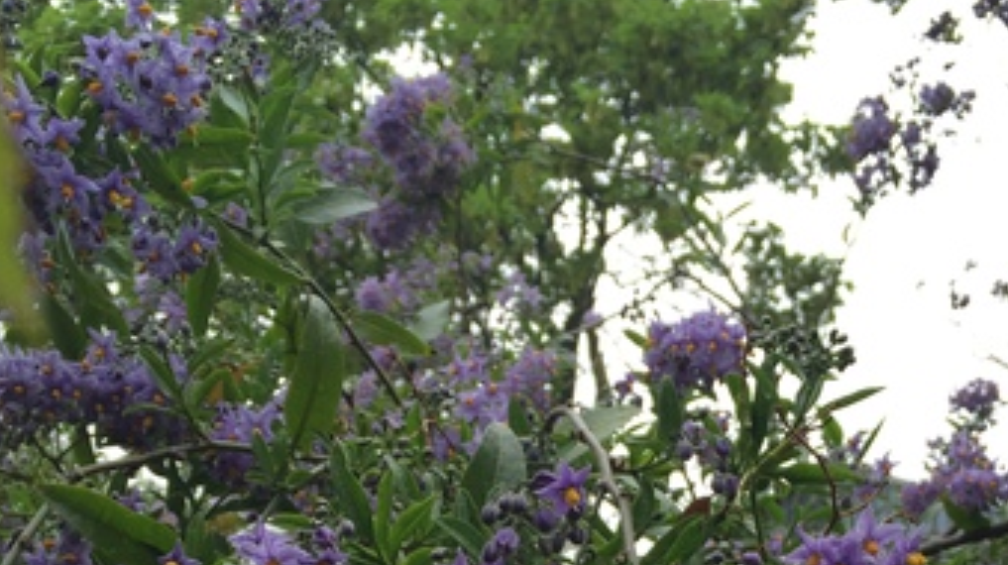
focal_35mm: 56
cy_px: 821
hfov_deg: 37.1
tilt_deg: +14.1
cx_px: 595
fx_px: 1495
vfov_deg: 19.1
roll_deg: +3.2
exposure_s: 1/244
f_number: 2.2
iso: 32
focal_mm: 4.15
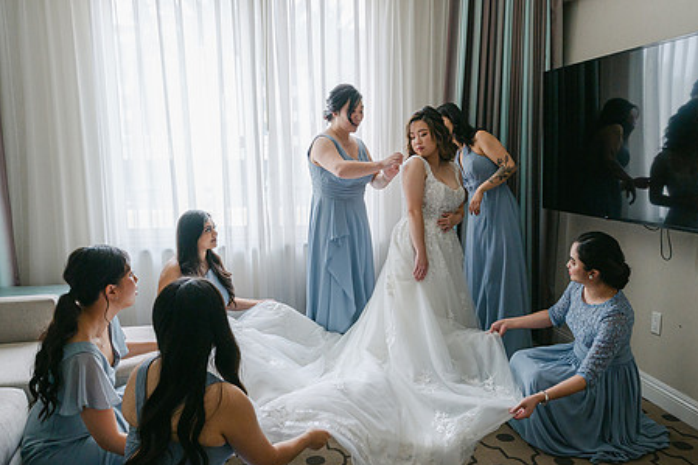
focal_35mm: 33
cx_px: 376
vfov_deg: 39.8
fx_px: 640
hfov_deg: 57.2
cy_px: 281
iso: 640
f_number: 5
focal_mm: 24
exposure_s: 1/125
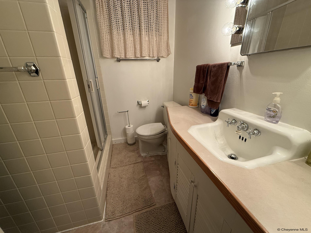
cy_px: 116
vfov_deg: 85.7
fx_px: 126
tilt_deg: -19.2
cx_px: 156
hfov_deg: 102.1
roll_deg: +1.1
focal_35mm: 14
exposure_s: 1/120
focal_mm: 2.22
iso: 320
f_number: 2.2
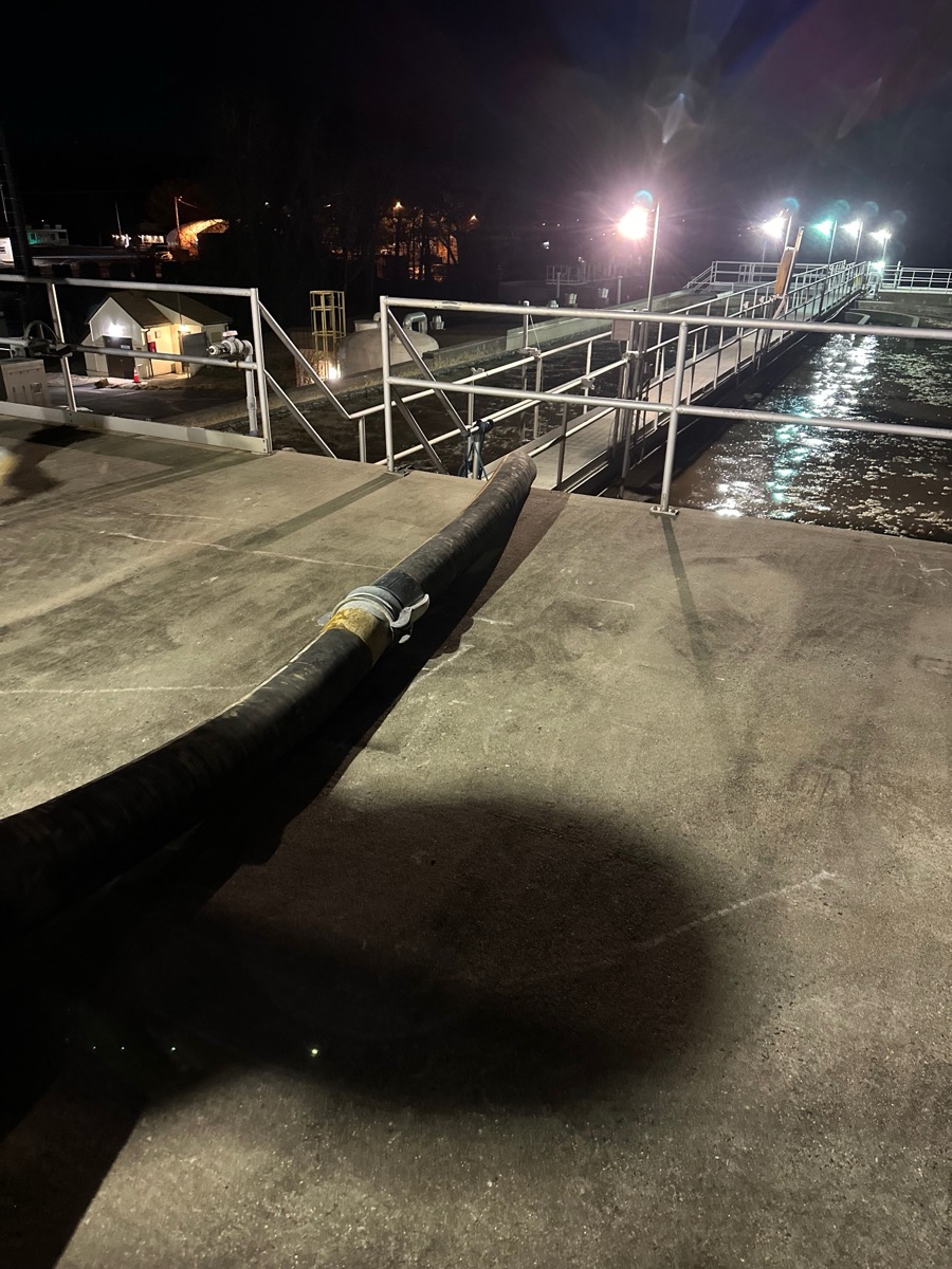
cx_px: 476
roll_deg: -0.4
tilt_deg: -22.7
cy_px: 634
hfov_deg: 56.8
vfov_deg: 71.6
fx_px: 880
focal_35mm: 24
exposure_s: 1/30
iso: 1000
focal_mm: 6.86
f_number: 1.78
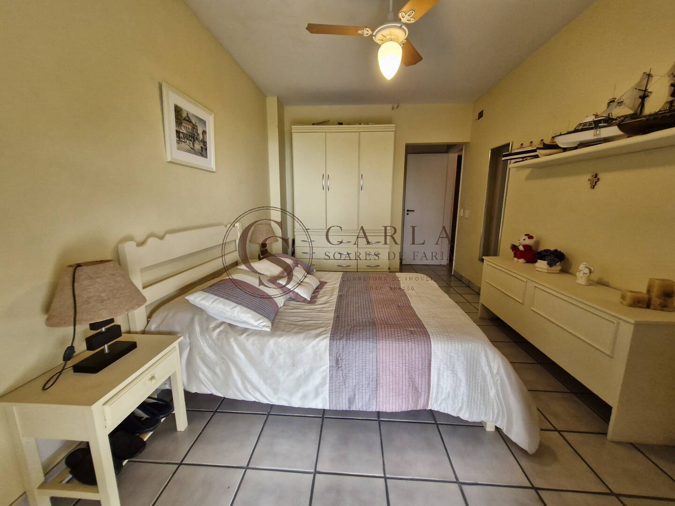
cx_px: 338
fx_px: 253
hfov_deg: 106.2
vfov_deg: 89.9
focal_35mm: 13
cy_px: 253
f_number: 2.2
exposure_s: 1/60
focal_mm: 1.74
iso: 200
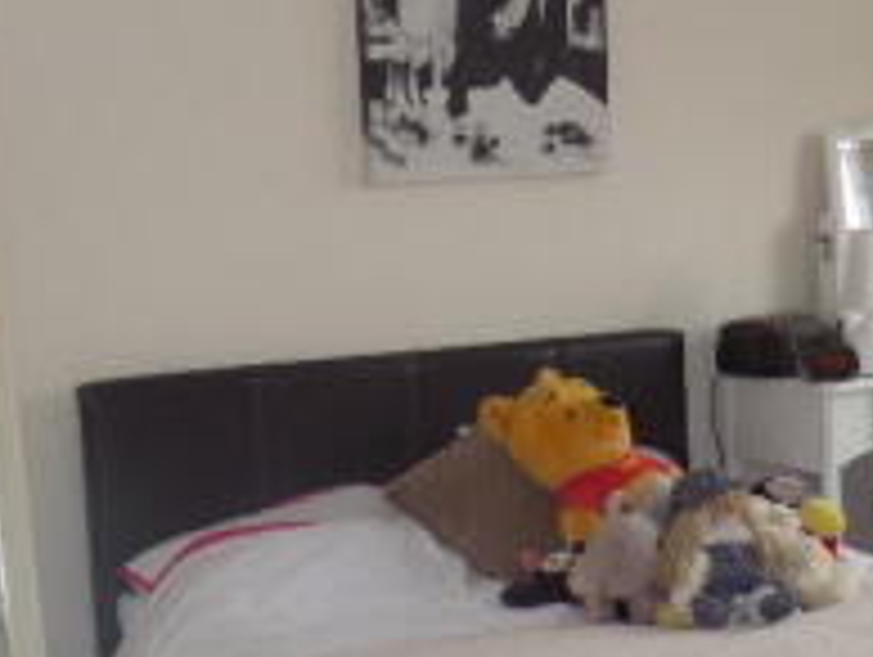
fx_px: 1818
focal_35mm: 72
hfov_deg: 27.0
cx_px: 457
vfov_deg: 20.5
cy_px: 362
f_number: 3.2
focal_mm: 4
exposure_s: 1/30
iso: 120
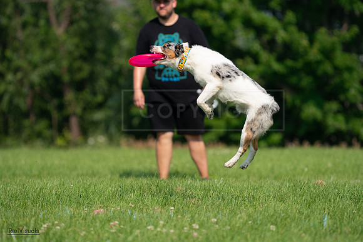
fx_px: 3621
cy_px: 121
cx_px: 182
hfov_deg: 5.7
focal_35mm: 359
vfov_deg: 3.8
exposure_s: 1/4000
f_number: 6.3
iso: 640
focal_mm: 359
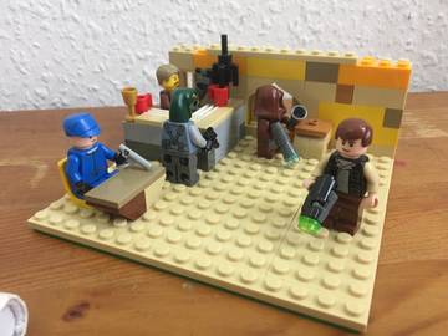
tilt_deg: -27.6
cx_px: 224
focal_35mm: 29
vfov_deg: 48.2
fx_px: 375
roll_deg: +1.5
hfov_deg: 61.7
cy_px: 168
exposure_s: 1/33
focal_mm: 4.15
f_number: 2.2
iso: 200
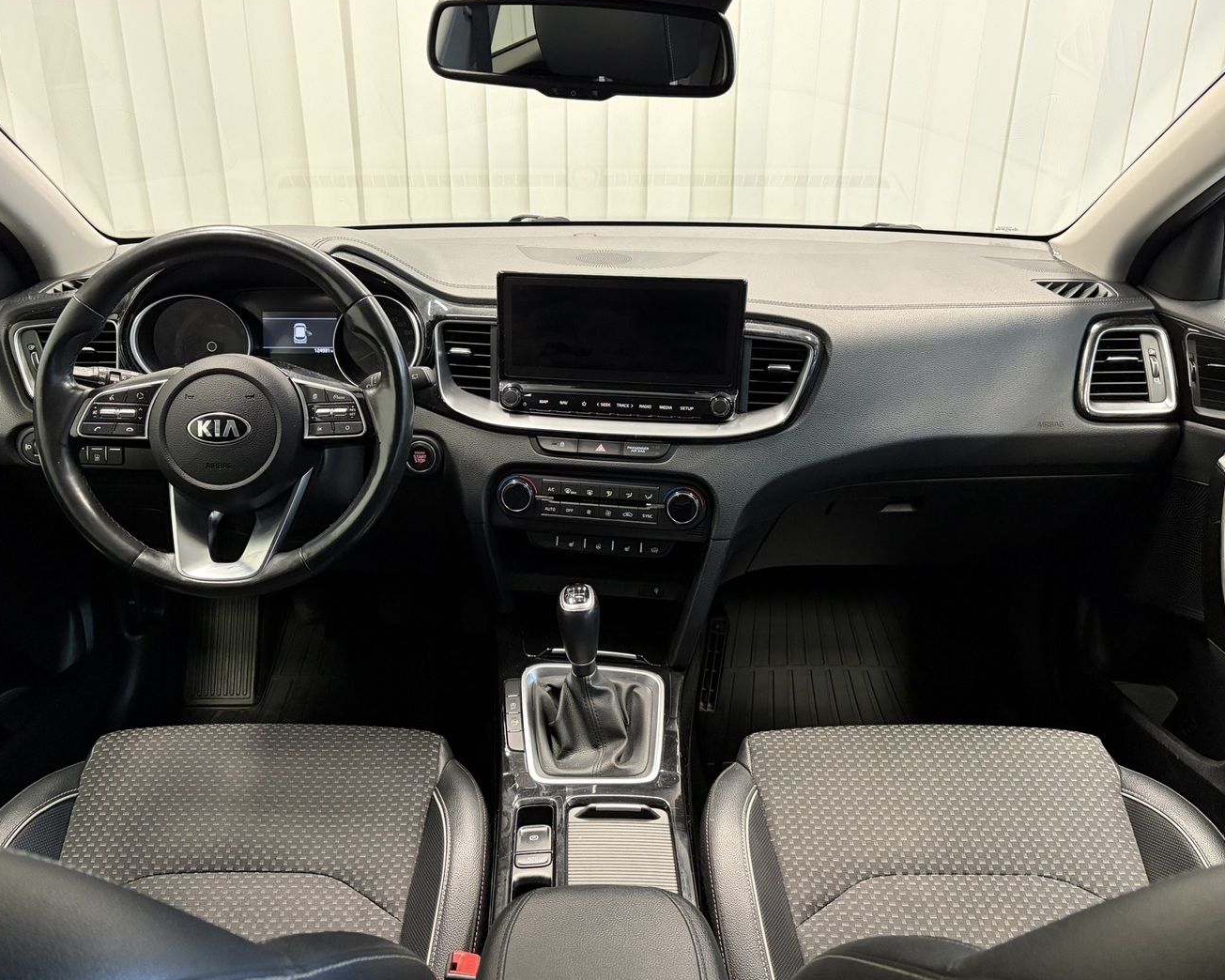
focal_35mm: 28
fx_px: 1015
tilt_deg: -23.8
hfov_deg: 62.2
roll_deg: +0.8
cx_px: 588
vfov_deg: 51.5
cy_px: 498
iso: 320
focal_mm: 5.96
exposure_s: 1/50
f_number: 1.6
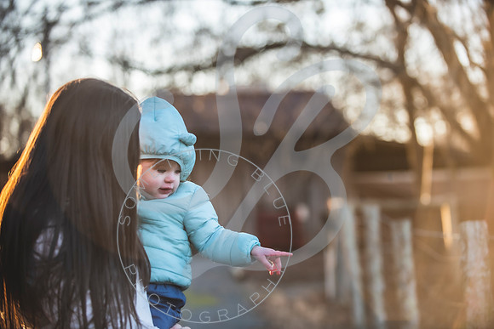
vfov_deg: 14.0
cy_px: 164
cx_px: 247
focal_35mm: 98
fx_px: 1345
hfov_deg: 20.8
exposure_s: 1/320
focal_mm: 98
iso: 160
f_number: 2.8
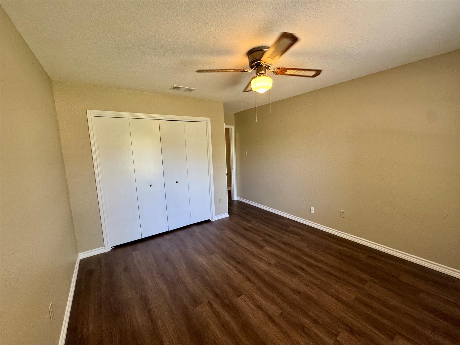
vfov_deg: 85.7
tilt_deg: -8.0
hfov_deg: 102.1
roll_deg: +1.6
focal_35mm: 14
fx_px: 186
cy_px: 172
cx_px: 230
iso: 250
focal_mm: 2.22
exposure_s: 1/99
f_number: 2.2
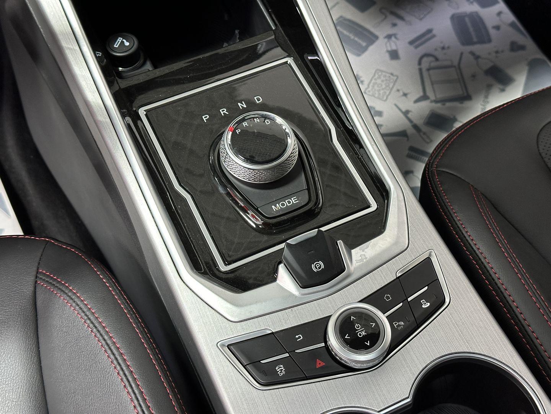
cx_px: 276
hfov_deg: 39.7
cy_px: 207
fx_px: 764
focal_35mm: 48
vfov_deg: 30.3
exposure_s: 1/40
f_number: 1.78
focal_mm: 6.86
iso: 320
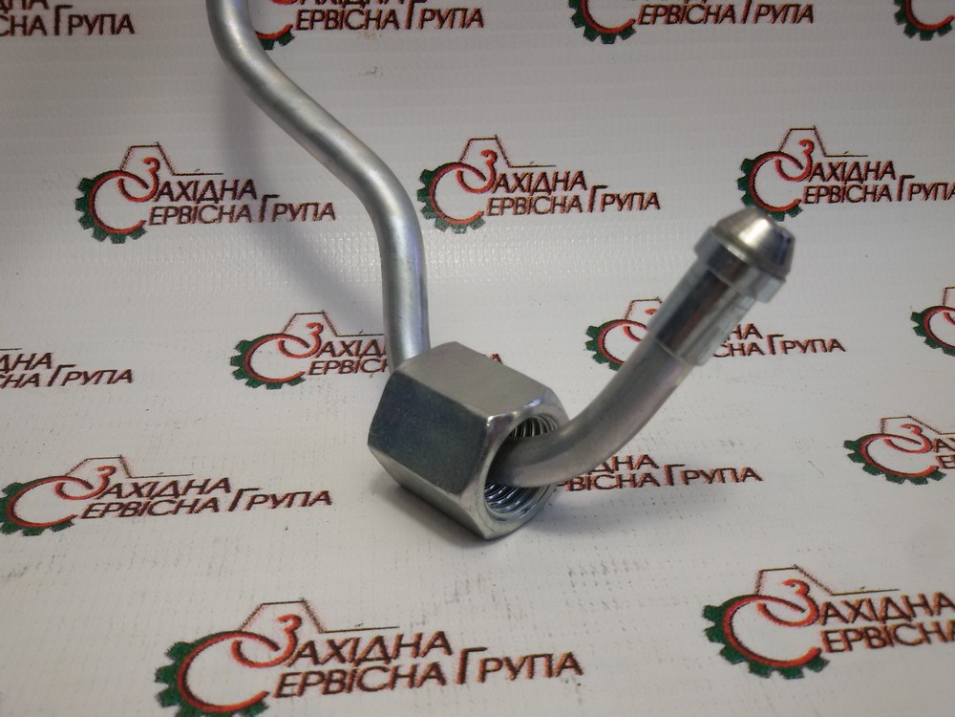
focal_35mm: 31
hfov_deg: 58.4
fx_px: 855
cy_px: 358
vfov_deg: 45.4
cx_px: 478
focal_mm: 2.93
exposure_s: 1/100
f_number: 2.4
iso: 50
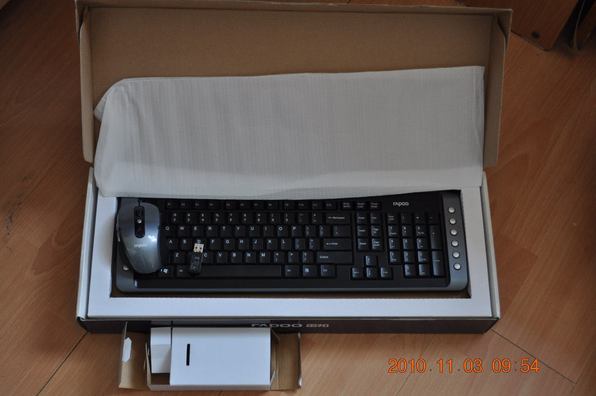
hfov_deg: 37.9
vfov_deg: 25.7
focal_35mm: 52
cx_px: 298
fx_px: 868
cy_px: 198
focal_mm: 35
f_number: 5
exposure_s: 1/60
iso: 640
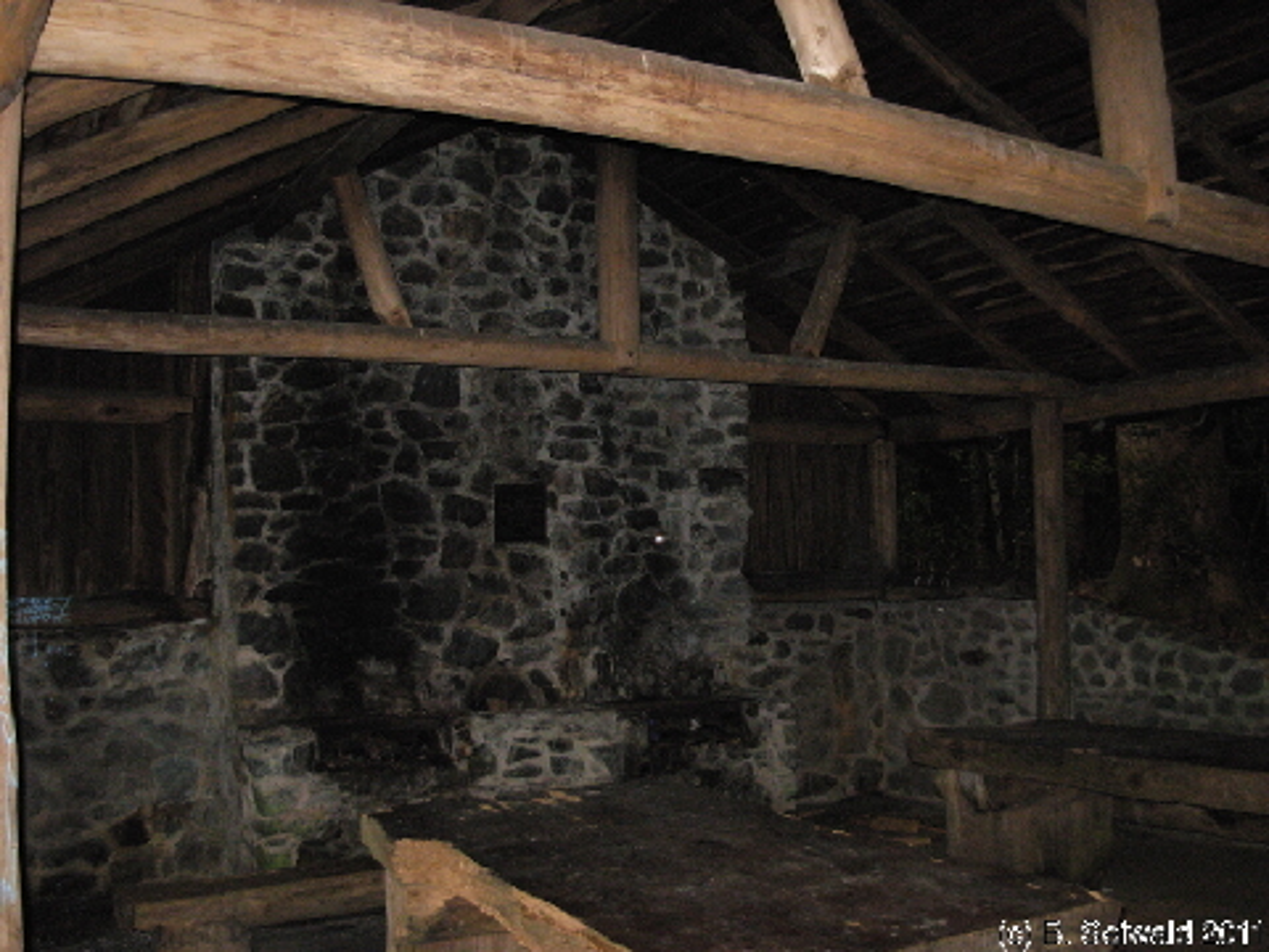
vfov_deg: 37.7
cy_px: 476
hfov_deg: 49.0
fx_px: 1393
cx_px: 634
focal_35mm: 38
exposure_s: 1/161
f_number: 2.9
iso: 400
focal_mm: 6.3
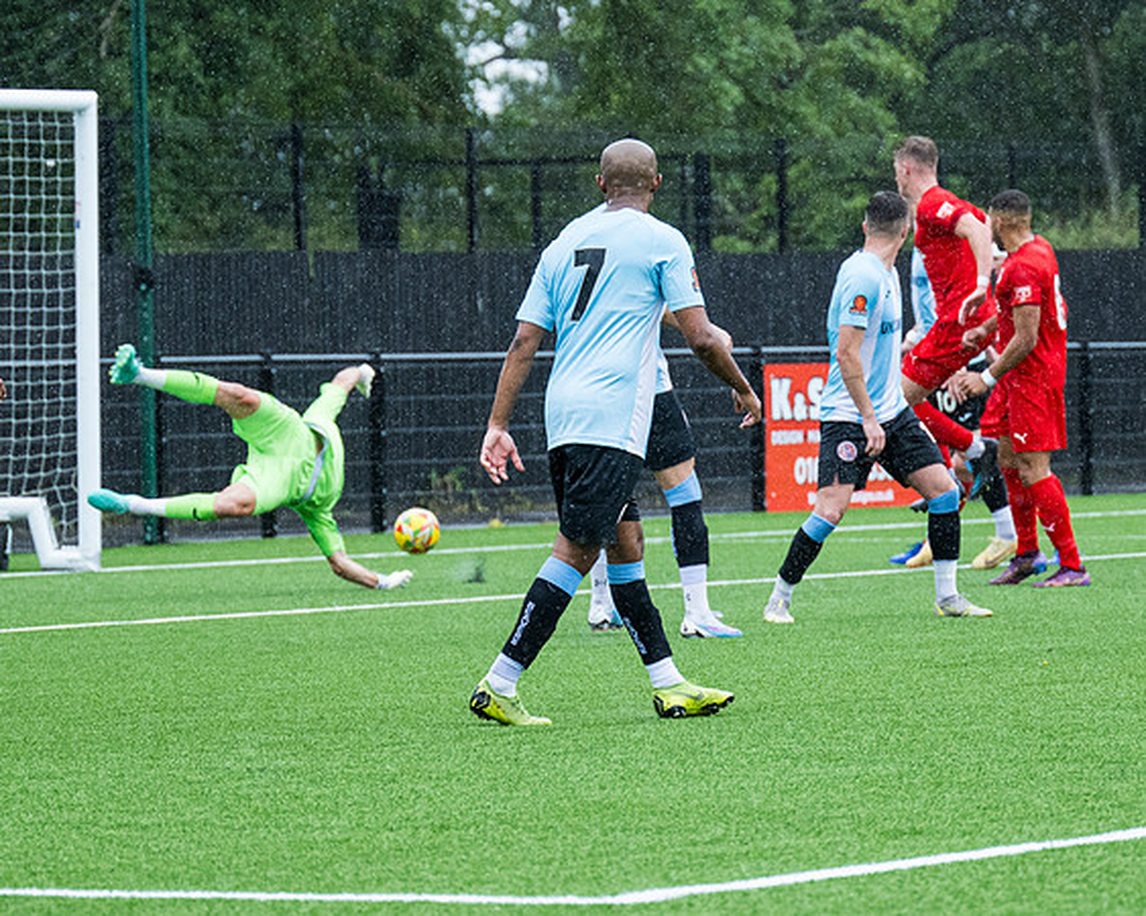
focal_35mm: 246
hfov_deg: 7.9
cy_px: 420
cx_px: 627
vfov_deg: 6.3
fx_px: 8339
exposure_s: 1/1600
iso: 1000
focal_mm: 115
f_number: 4
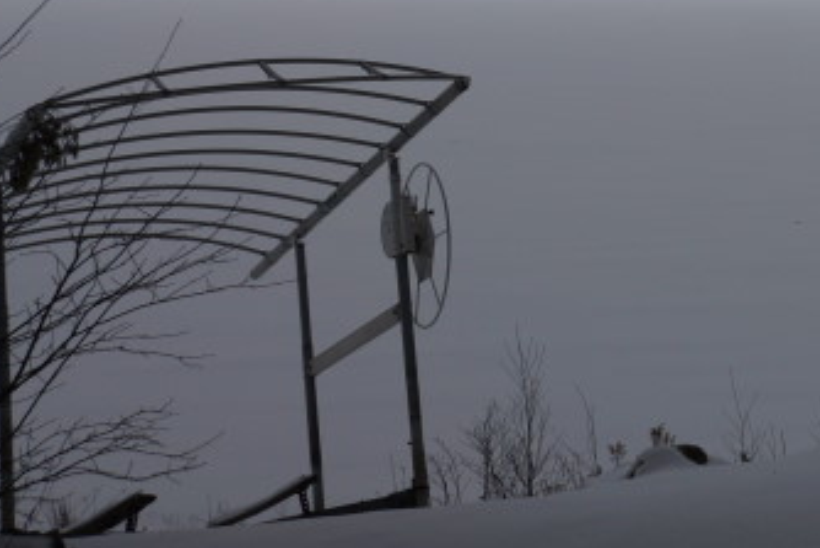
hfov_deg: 17.3
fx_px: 2552
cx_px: 1024
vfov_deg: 11.9
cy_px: -174
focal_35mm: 112
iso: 100
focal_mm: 26
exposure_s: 1/160
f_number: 6.3
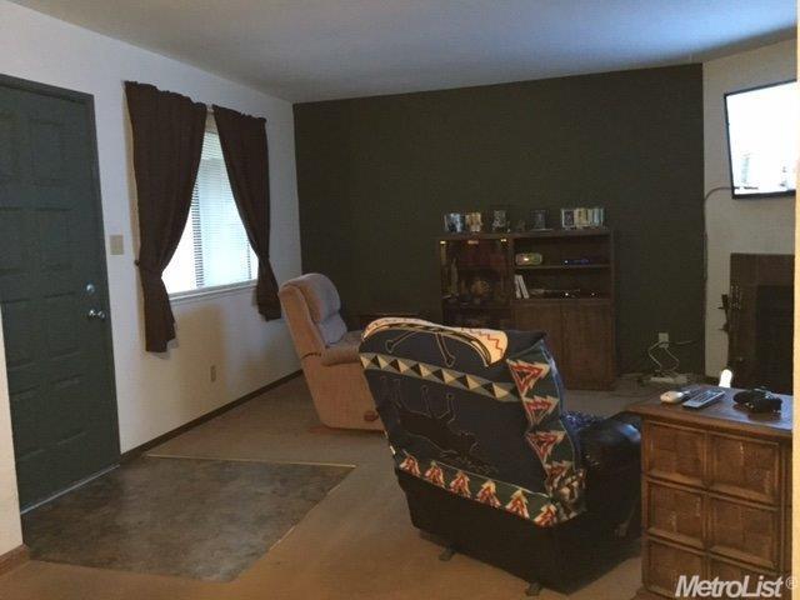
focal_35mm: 31
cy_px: 300
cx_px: 400
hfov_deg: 58.4
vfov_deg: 45.4
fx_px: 716
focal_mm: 3.3
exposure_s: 1/15
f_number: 2.4
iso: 640
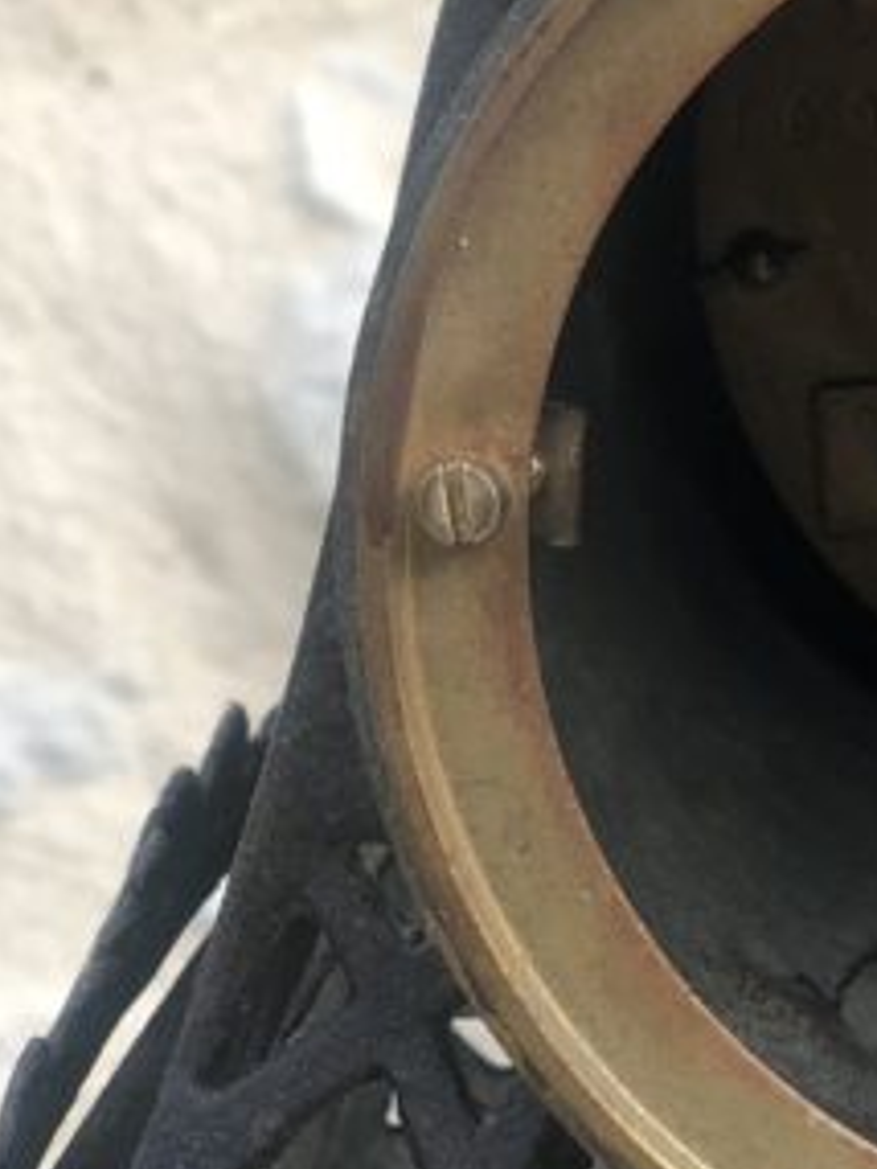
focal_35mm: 187
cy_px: 513
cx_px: 1557
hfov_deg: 7.7
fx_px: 6312
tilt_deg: -8.5
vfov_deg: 10.6
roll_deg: -2.1
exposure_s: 1/60
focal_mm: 6
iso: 32
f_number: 2.4
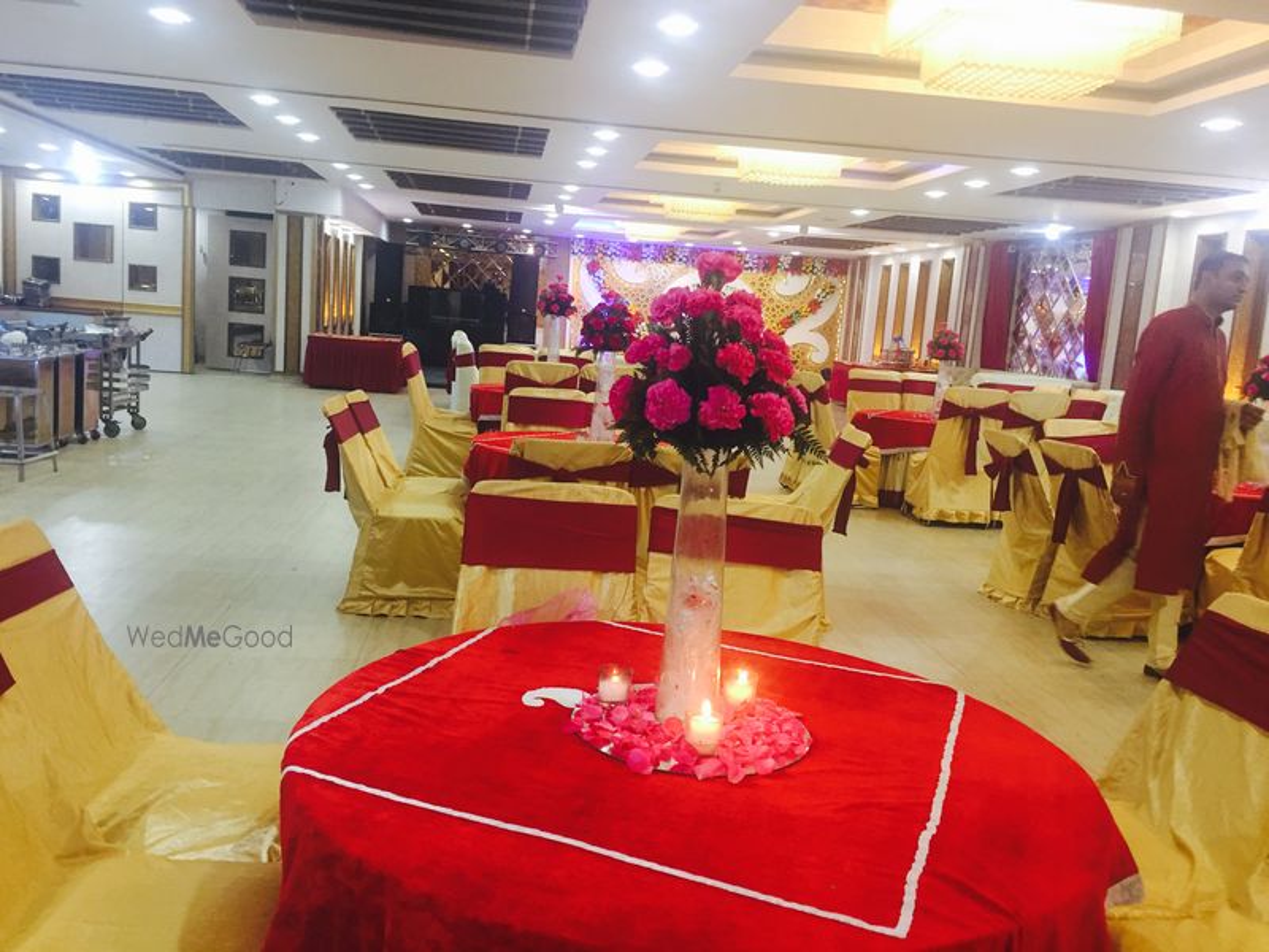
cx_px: 634
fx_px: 1063
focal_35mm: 29
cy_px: 476
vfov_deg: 48.2
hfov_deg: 61.7
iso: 160
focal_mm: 4.15
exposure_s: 1/33
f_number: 2.2
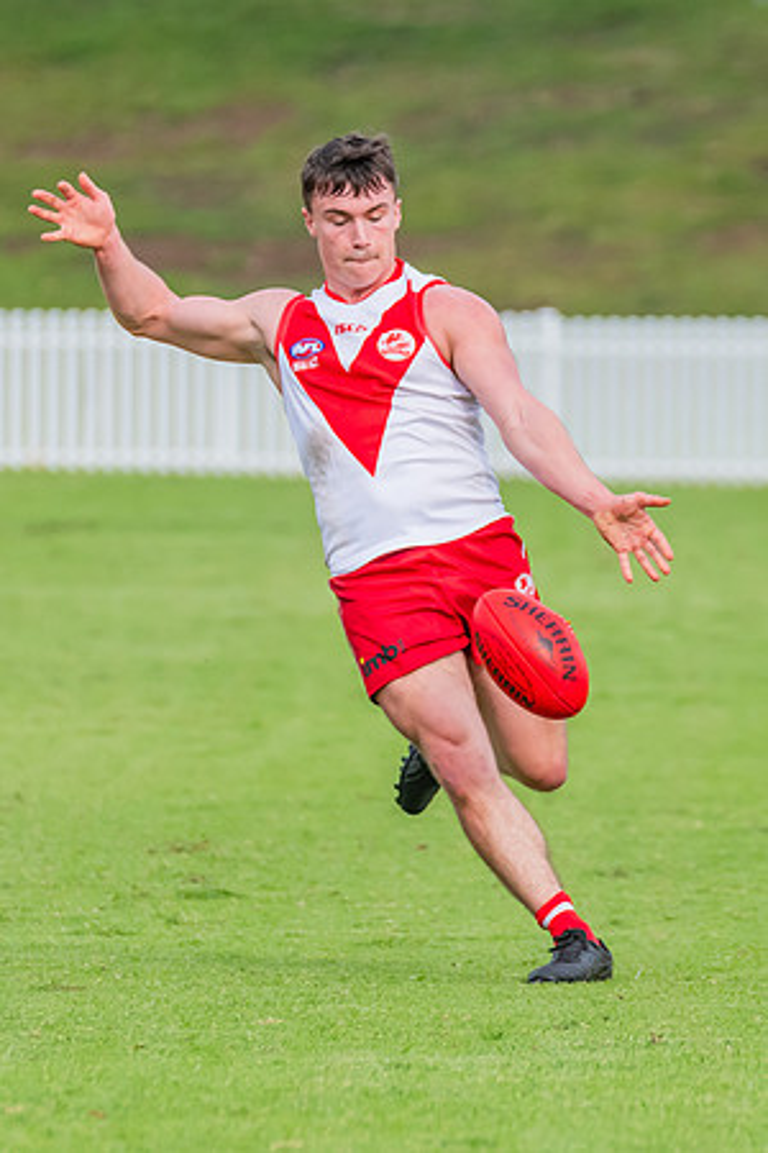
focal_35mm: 692
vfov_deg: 3.0
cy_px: 399
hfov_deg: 2.0
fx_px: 22136
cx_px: 289
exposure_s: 1/1600
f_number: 6.3
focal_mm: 290
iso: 800
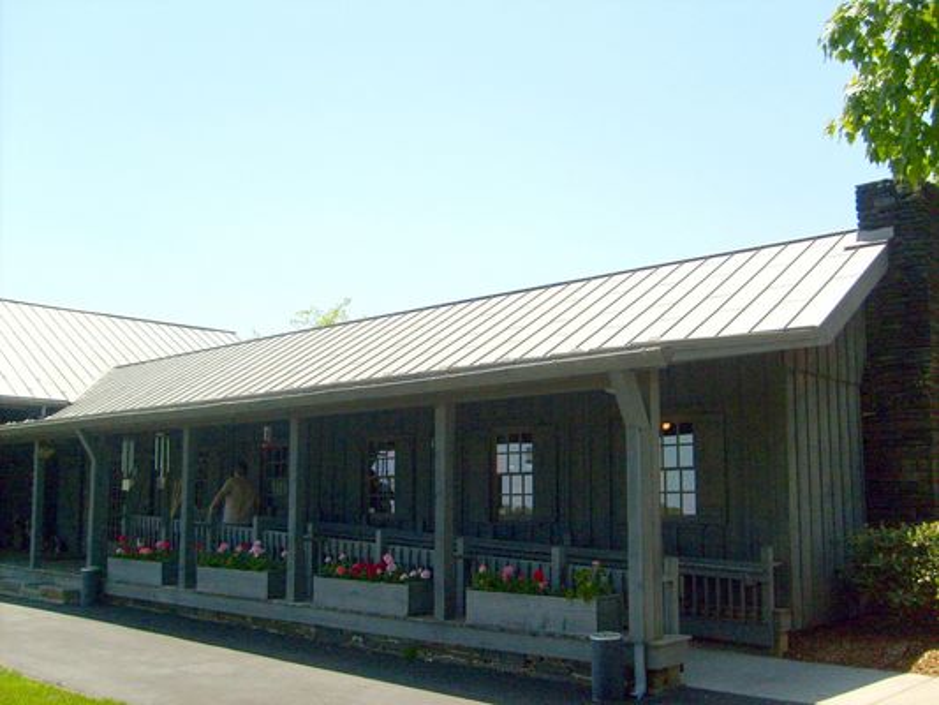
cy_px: 352
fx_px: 950
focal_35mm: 35
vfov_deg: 40.7
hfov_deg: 52.6
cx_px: 470
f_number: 7.1
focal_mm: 5.8
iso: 80
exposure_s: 1/250
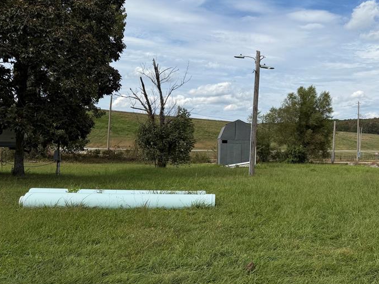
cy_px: 150
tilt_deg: -0.2
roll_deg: -1.4
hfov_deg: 49.9
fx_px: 394
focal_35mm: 36
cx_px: 269
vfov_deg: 39.6
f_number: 1.78
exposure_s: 1/5714
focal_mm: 6.76
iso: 80
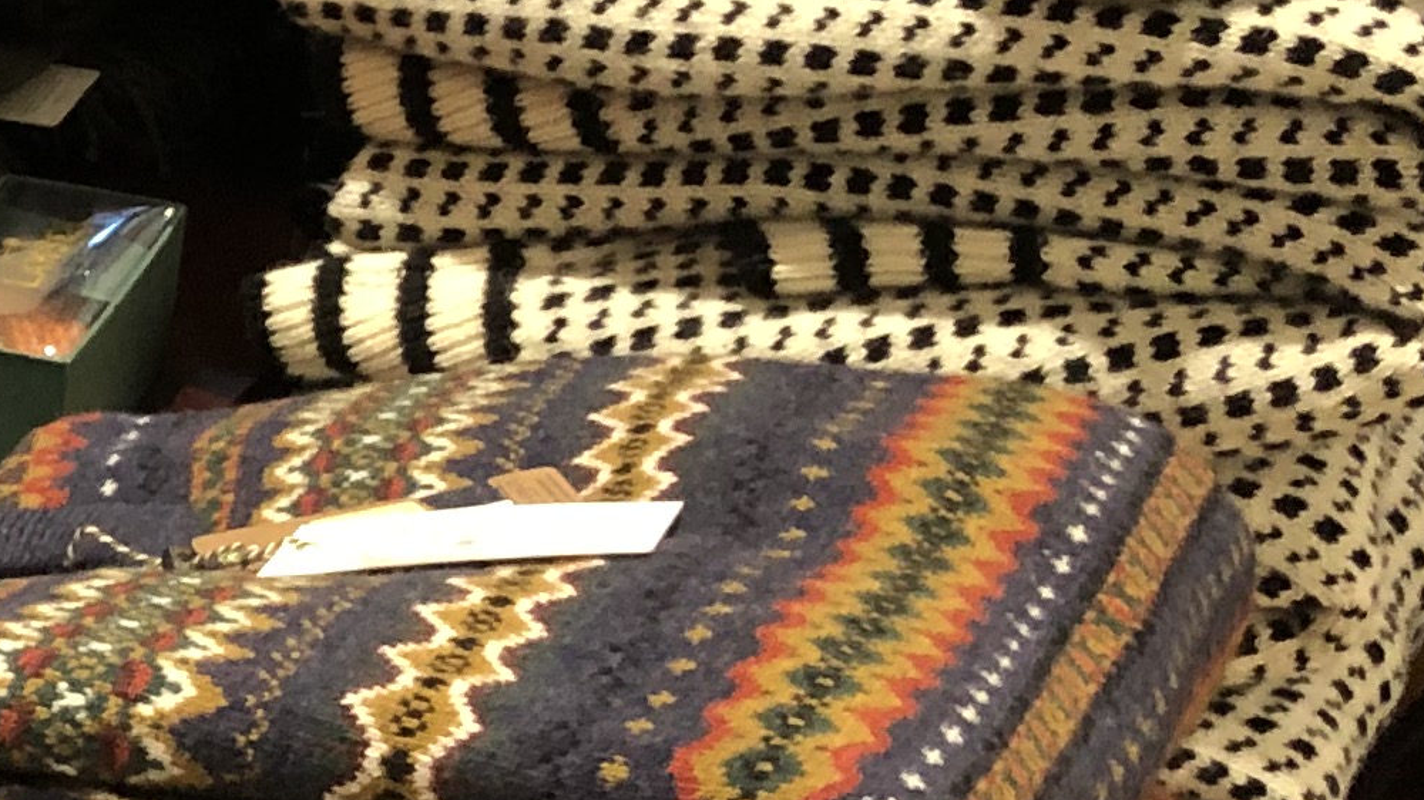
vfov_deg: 9.8
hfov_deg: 15.9
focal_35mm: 123
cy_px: 463
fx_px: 4643
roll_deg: -4.5
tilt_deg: -22.7
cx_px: -770
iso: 100
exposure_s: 1/17
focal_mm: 3.99
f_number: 1.8
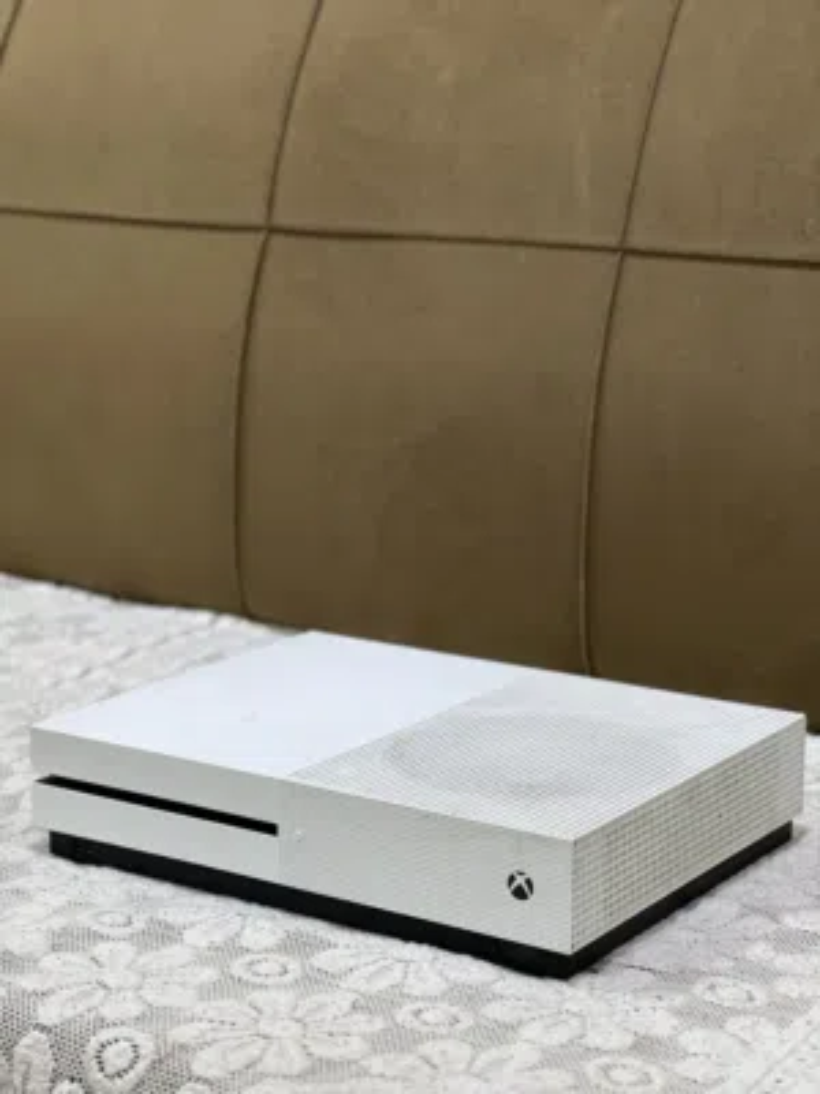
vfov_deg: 25.3
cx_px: 410
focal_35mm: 77
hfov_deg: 19.1
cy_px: 547
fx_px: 2432
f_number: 2.8
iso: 200
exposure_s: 1/40
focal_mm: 9
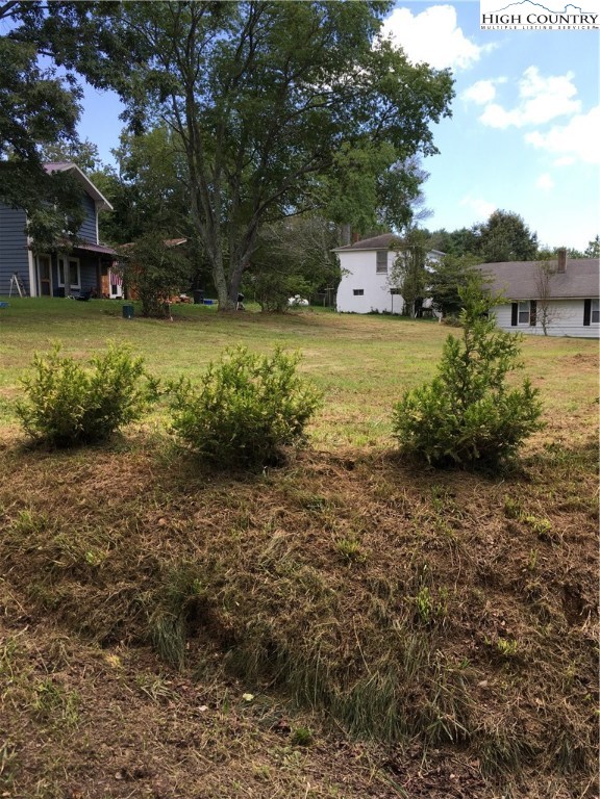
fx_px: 670
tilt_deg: -6.0
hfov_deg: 48.2
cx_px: 300
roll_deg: +1.9
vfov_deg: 61.7
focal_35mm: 29
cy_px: 400
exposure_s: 1/478
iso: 25
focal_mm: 4.15
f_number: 2.2
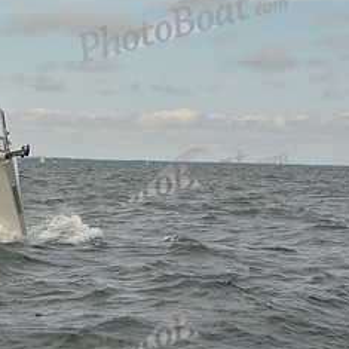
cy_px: 123
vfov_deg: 10.2
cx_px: 3
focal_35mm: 172
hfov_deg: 10.1
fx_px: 1962
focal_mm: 82
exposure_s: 1/1000
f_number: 7.1
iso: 400
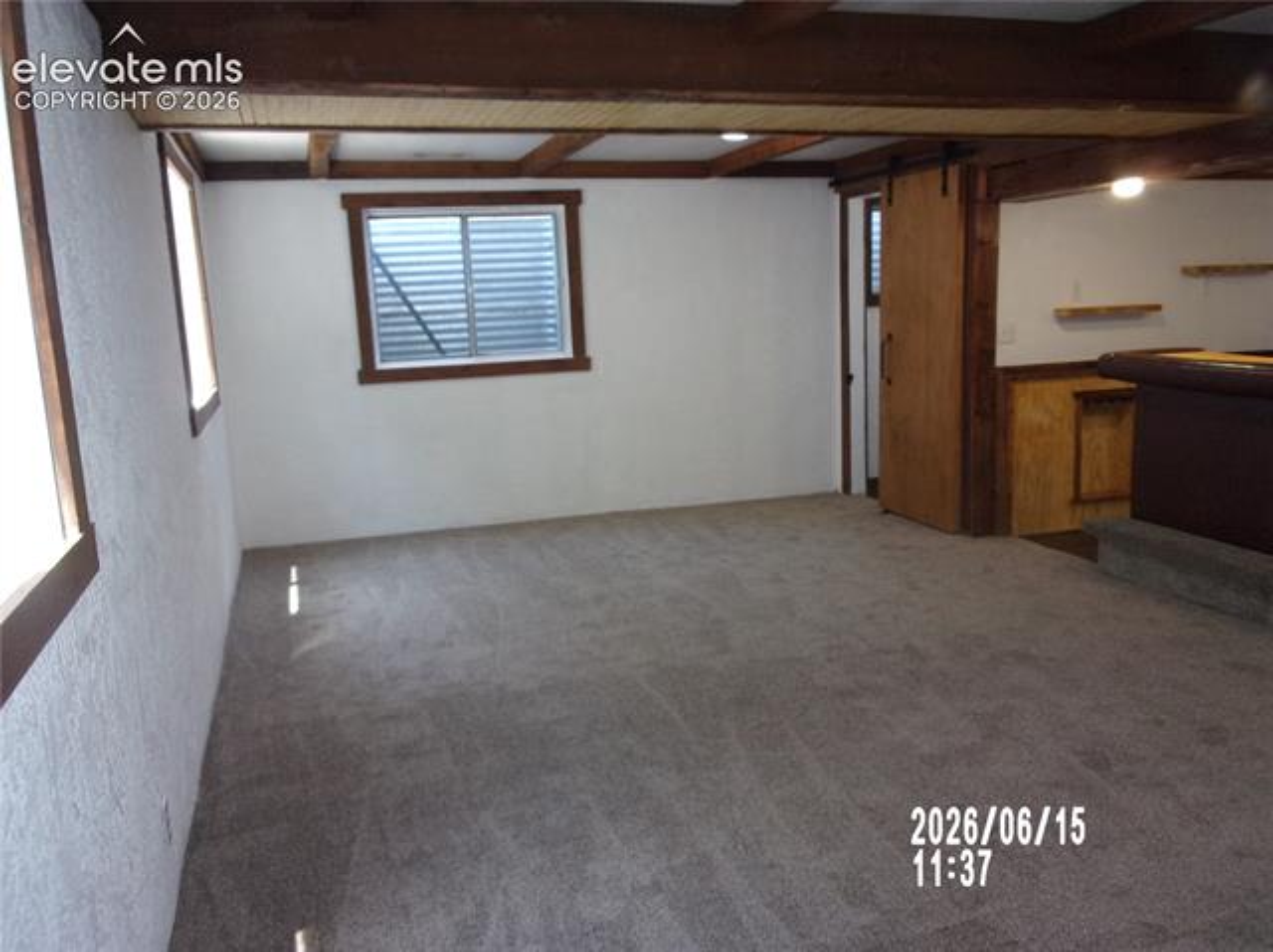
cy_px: 476
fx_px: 1029
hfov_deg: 63.5
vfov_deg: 49.7
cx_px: 636
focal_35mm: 28
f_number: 3.9
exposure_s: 1/34
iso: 250
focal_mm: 5.1
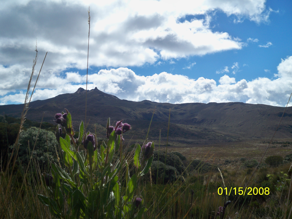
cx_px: 146
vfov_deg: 40.7
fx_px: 295
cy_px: 110
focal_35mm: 35
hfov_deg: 52.6
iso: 100
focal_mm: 6.3
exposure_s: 1/250
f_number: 8.7
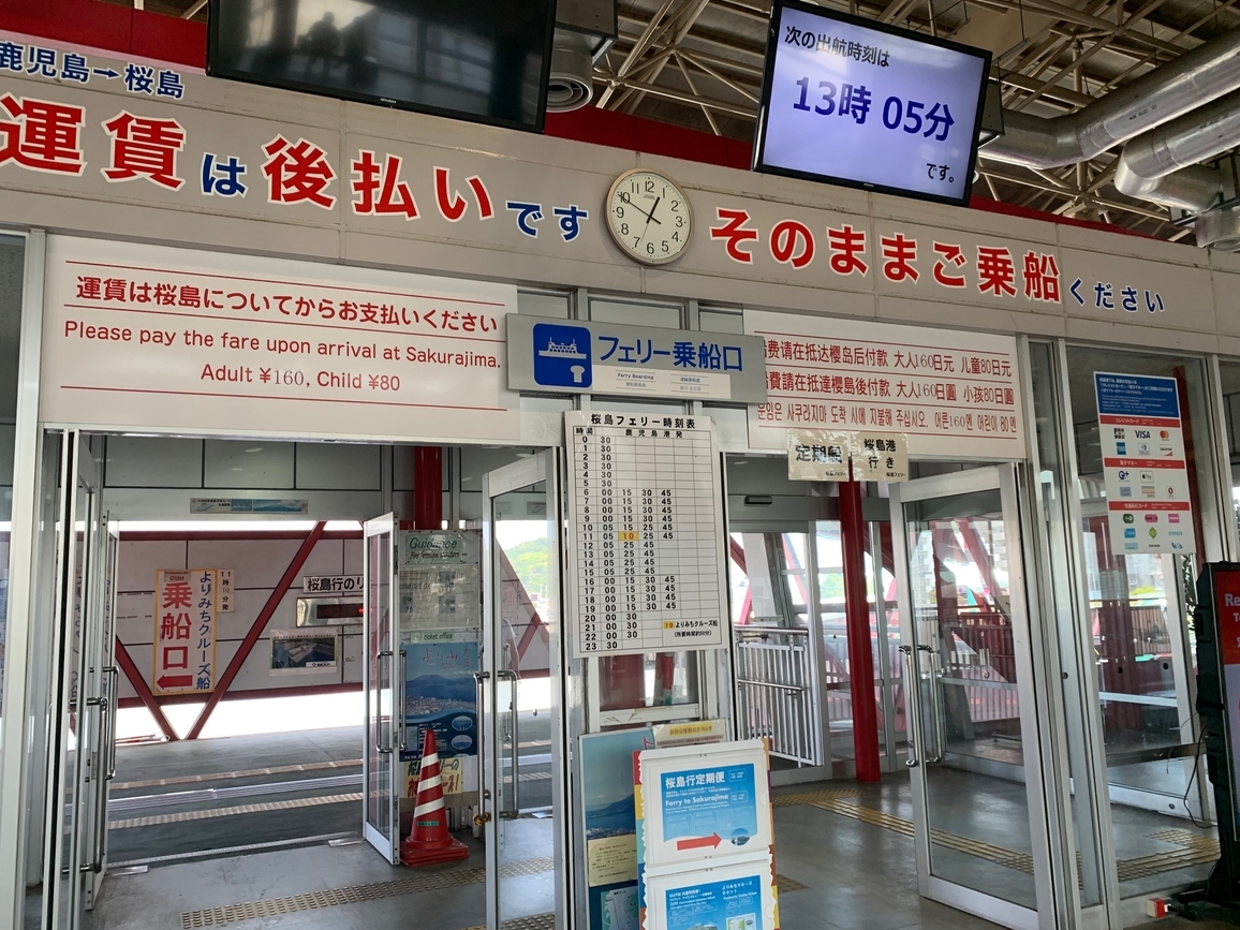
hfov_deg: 65.3
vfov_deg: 51.3
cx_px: 615
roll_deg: +1.5
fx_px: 967
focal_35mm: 27
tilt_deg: +6.9
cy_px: 451
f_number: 1.8
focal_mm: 4.25
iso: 100
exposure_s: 1/116
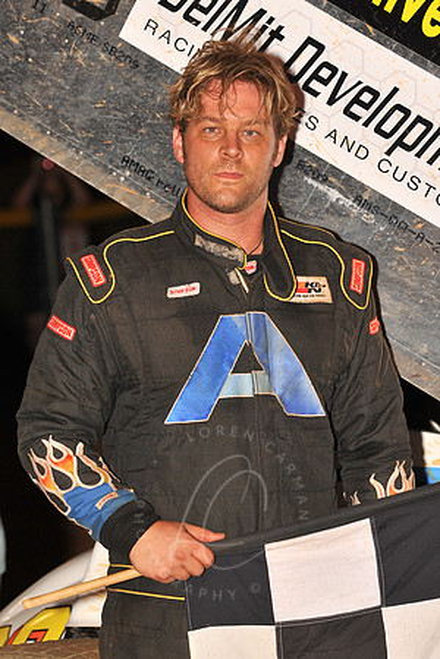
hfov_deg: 9.5
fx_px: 2658
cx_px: 220
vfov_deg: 14.2
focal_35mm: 145
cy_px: 330
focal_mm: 145
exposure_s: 1/320
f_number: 6.3
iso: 500
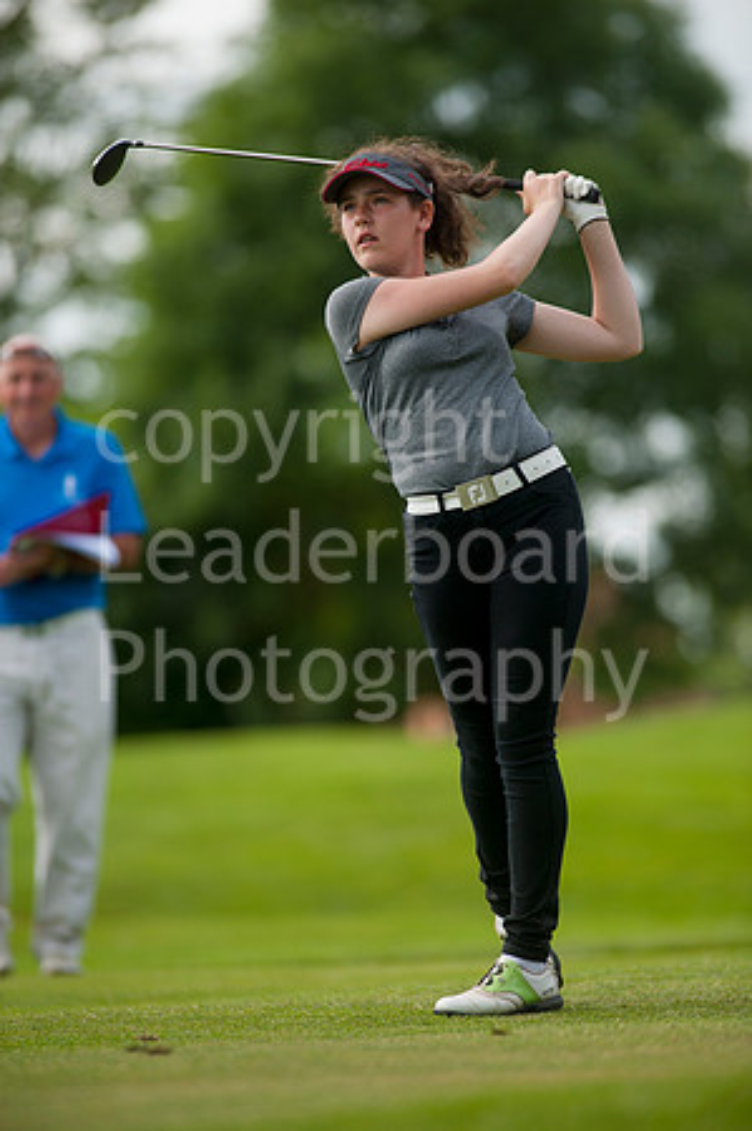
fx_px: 9421
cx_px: 376
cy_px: 566
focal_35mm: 300
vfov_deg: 6.9
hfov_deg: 4.6
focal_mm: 300
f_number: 4.5
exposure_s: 1/4000
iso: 320
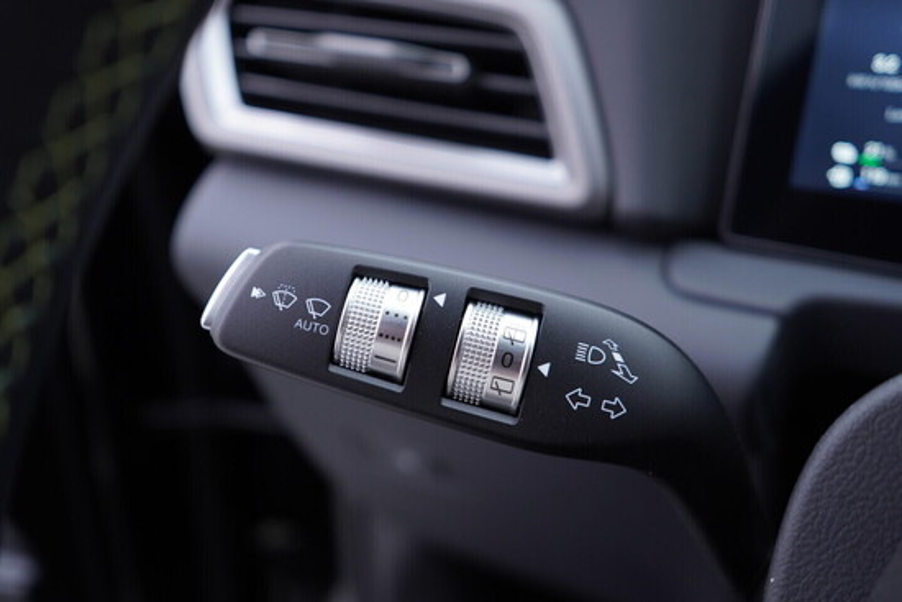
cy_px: 301
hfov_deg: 53.1
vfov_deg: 36.9
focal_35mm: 36
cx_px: 451
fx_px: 902
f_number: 2.8
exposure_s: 1/40
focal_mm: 24
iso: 160
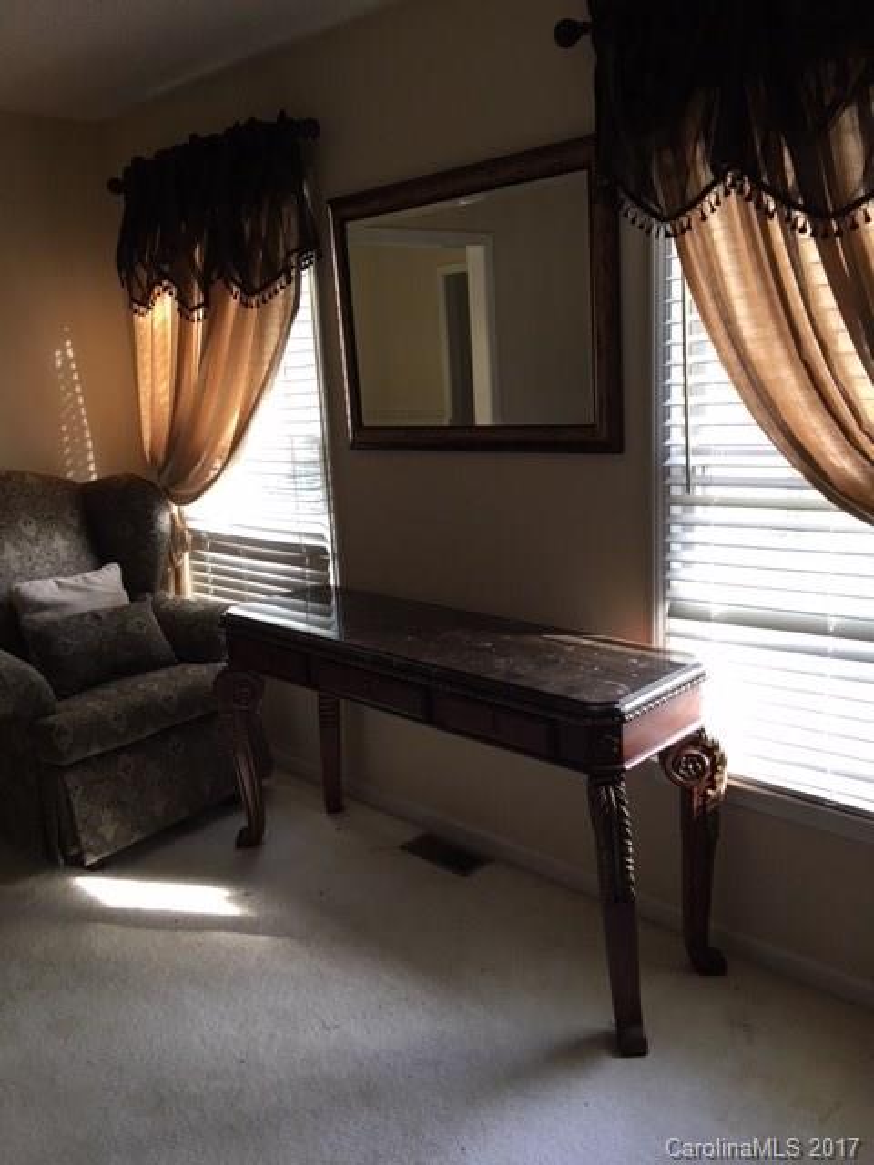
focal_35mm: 29
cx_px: 437
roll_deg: +3.2
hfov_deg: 48.2
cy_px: 582
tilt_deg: -12.1
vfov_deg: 61.7
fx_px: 976
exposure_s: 1/15
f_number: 2.2
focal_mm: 4.15
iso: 40
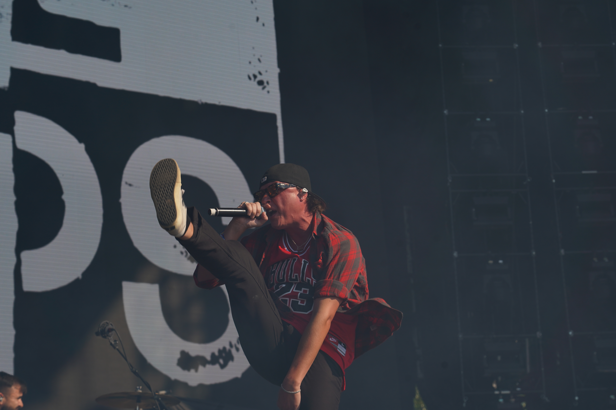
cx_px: 308
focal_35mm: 105
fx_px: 1797
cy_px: 205
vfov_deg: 13.0
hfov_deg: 19.5
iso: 100
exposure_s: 1/500
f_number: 8
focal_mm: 105
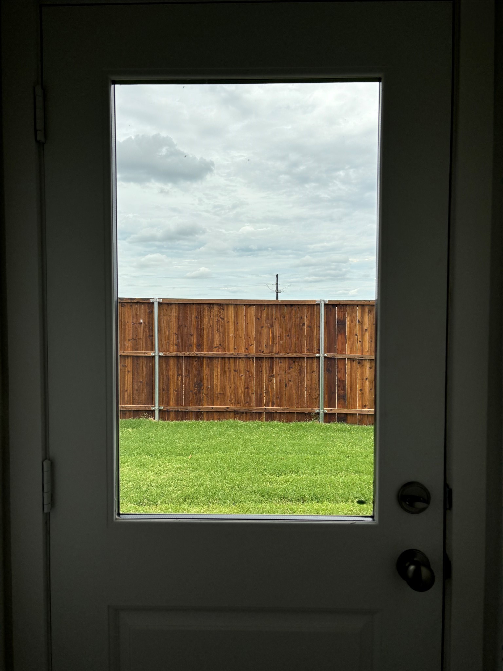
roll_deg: -0.4
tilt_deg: -2.2
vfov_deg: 67.3
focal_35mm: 26
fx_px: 504
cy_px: 336
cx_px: 252
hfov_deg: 53.1
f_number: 1.6
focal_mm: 5.96
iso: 50
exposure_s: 1/3788
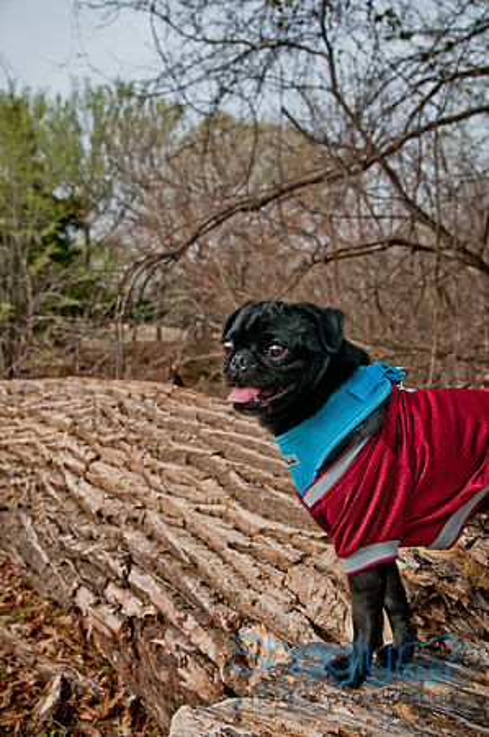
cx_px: 244
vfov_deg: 53.2
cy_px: 368
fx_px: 735
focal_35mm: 36
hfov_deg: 36.8
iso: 200
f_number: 5
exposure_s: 1/640
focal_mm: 24
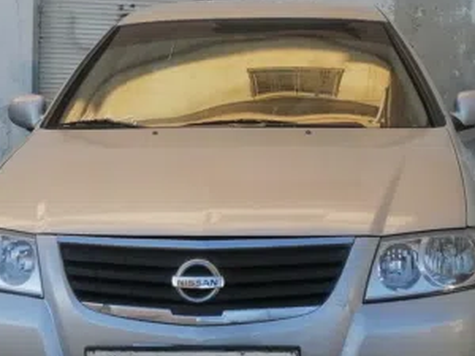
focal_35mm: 94
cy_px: 73
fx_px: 1290
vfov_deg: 15.6
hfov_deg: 20.8
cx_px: 190
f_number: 1.8
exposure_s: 1/354
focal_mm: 5.3
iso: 50
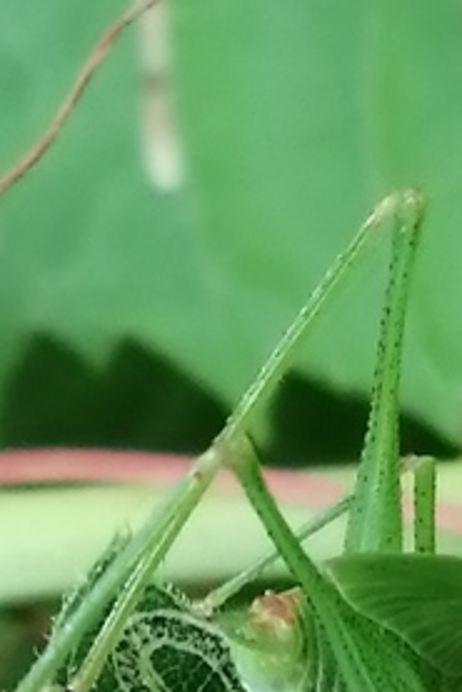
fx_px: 4806
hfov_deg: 5.5
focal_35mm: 250
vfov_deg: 8.2
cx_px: 472
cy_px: 575
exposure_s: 1/60
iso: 64
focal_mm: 3.46
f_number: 1.8
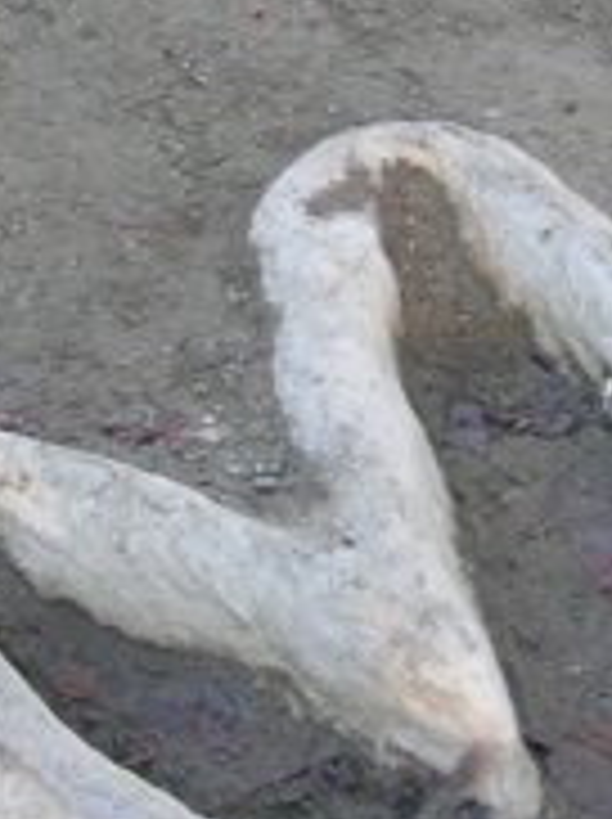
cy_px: -22
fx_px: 4159
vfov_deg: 11.1
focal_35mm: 176
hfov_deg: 8.4
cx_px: 472
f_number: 3
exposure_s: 1/29.4
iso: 50
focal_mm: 12.7
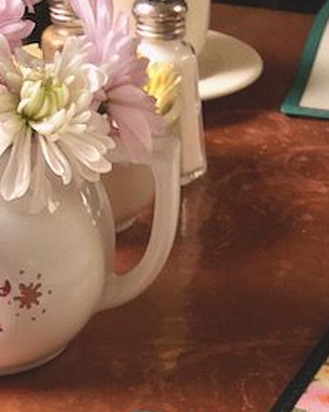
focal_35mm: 98
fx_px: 1193
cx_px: 230
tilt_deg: -44.3
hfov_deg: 15.6
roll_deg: -4.3
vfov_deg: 17.3
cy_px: 647
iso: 25
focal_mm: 3.99
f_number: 1.8
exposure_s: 1/120
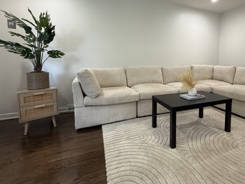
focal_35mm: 19
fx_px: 134
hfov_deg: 82.6
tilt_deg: -4.7
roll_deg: -1.1
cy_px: 74
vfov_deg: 68.1
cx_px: 157
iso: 200
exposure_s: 1/120
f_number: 2.2
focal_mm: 2.22
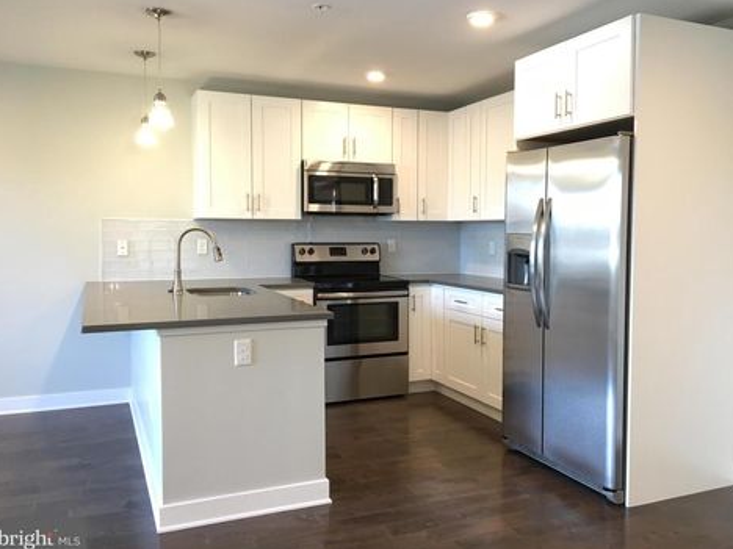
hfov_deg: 58.3
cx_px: 382
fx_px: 656
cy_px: 262
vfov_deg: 45.4
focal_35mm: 31
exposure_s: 1/30
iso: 100
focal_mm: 4.15
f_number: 2.2
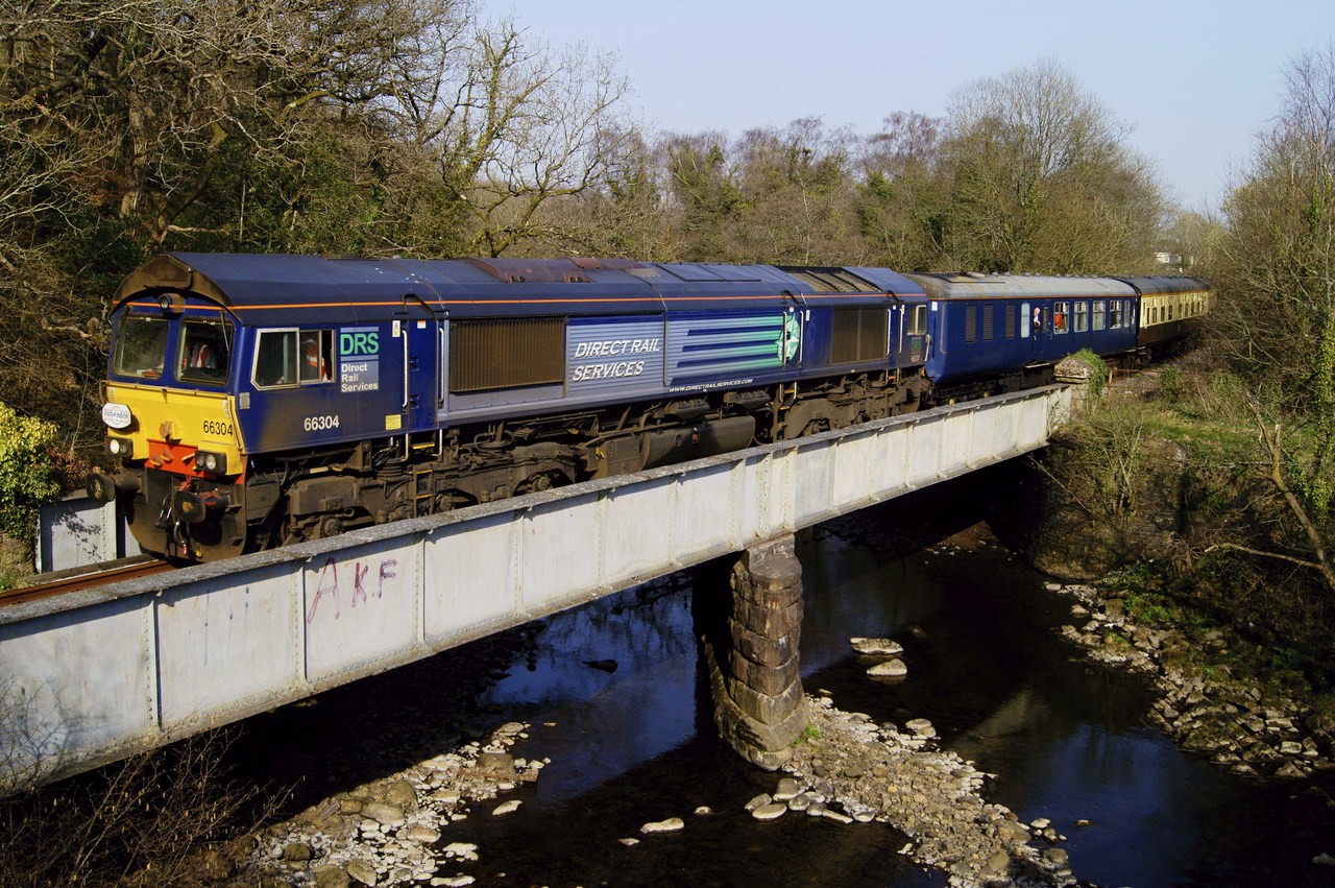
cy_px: 444
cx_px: 668
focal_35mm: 33
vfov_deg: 39.9
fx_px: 1223
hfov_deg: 57.3
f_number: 6.3
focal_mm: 22
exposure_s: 1/640
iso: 200
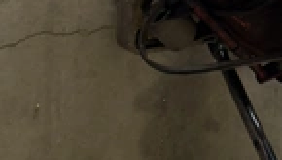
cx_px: 198
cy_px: -164
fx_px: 539
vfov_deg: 14.1
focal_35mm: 72
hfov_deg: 29.0
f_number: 1.78
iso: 200
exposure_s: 1/121
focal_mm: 6.76
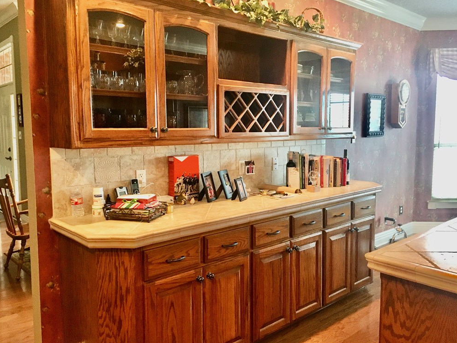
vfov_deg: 46.8
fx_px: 396
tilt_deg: -6.2
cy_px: 166
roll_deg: -0.2
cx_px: 225
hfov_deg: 60.0
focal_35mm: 30
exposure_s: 1/20
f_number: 2.2
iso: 200
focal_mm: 4.15
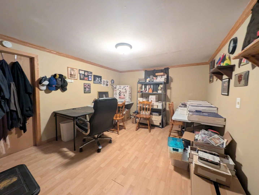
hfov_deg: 110.5
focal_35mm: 12
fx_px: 90
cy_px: 98
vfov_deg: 94.7
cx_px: 130
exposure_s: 1/24
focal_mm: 2.23
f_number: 1.95
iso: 153
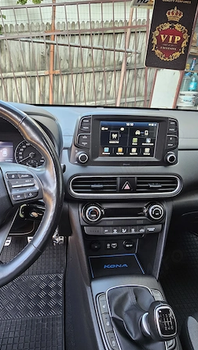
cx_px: 78
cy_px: 175
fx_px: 177
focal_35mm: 19
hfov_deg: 57.9
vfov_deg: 89.5
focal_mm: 2.2
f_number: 2.2
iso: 160
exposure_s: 1/71
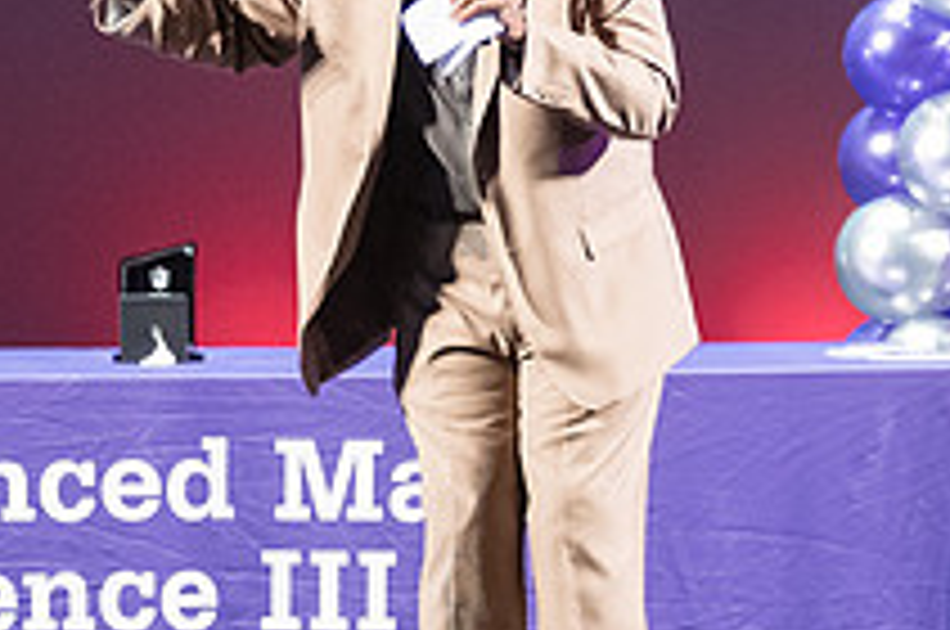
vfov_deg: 4.3
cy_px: 73
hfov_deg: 6.5
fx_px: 8379
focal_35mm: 318
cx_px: 541
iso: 4000
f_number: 2.8
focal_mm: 86
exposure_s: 1/200
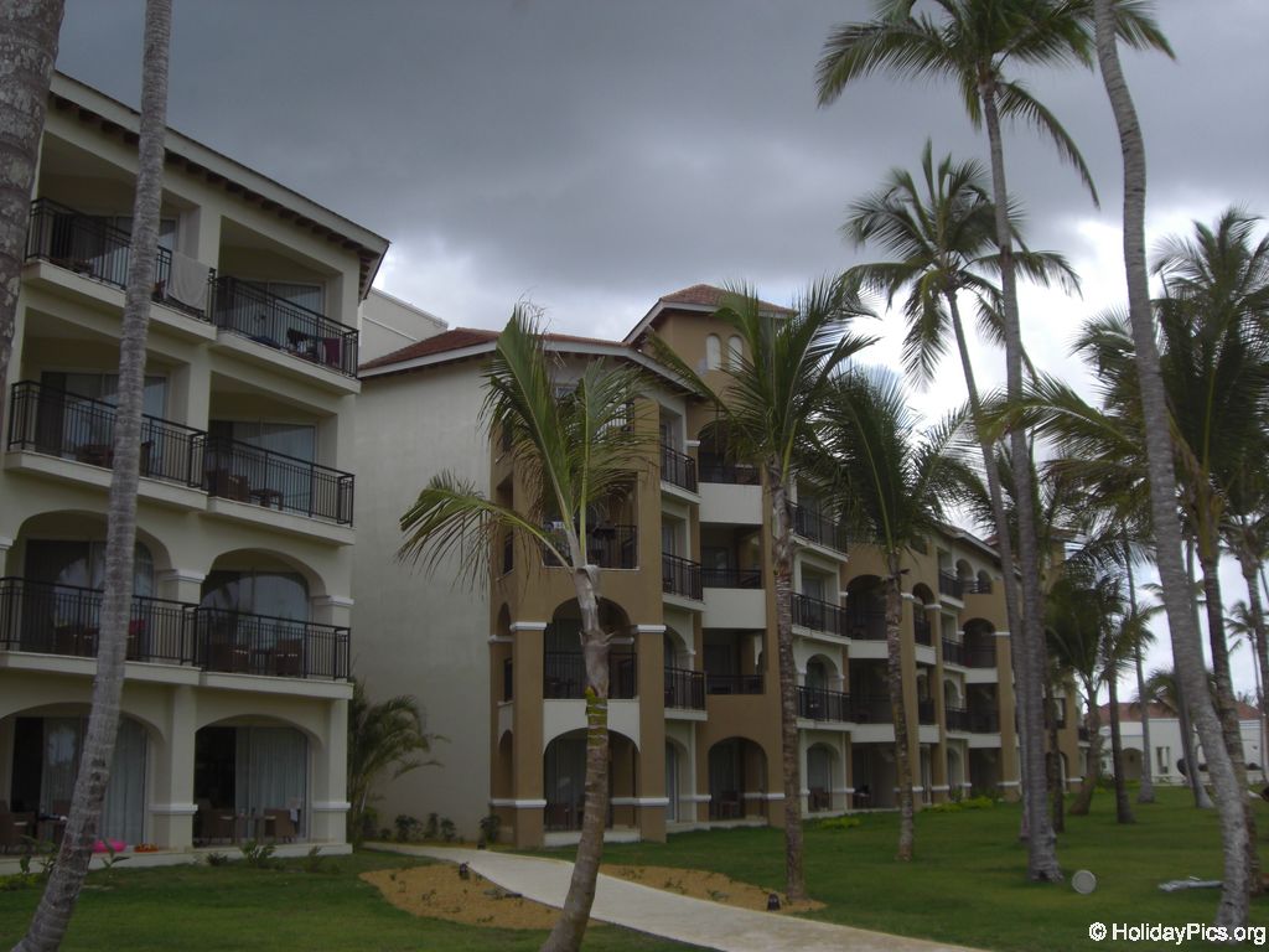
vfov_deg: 37.7
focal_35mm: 38
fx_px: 1393
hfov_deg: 49.0
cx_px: 634
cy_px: 476
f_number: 2.7
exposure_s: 1/800
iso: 64
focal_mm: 6.2
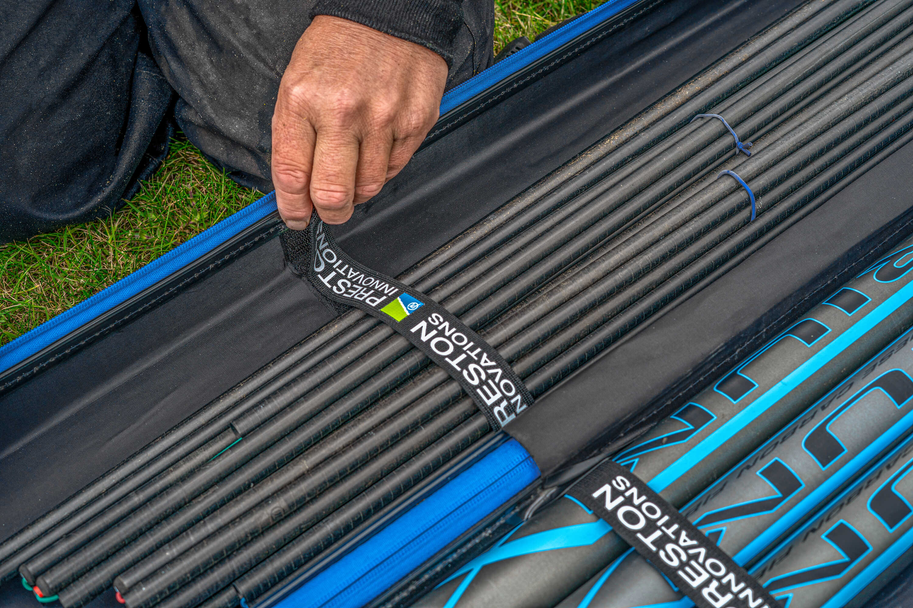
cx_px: 456
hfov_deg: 39.6
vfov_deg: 27.0
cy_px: 304
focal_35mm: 50
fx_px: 1268
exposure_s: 1/160
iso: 100
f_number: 6.3
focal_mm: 50
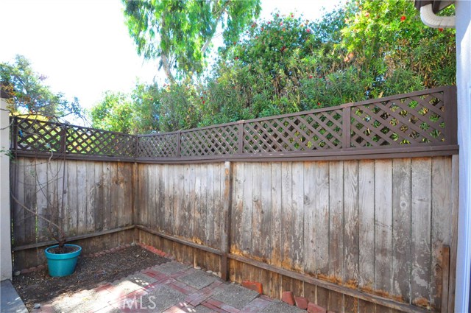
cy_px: 156
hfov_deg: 95.1
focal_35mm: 16
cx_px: 236
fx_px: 216
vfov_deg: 71.9
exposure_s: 1/200
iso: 2500
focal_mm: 11
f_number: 13
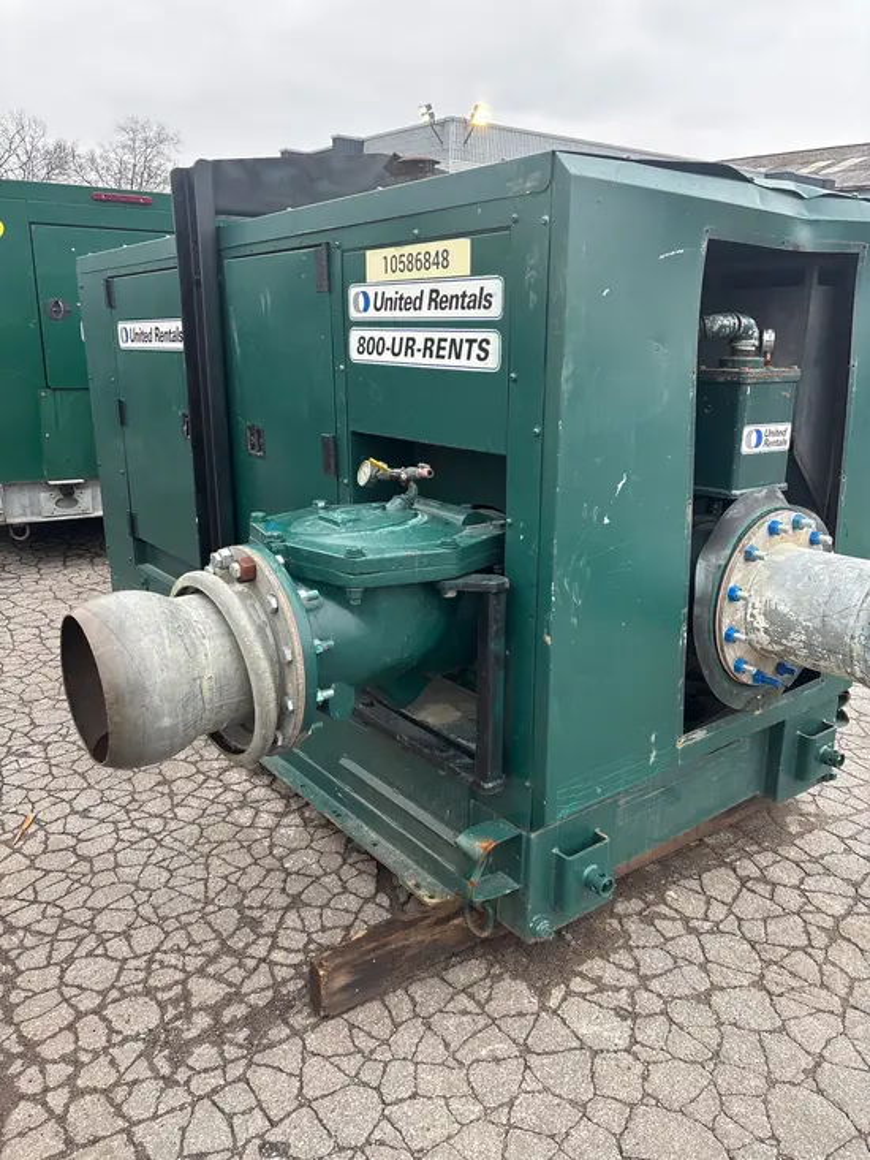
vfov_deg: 67.3
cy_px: 580
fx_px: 871
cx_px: 435
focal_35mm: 26
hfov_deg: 53.1
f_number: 1.6
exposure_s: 1/121
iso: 125
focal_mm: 5.96
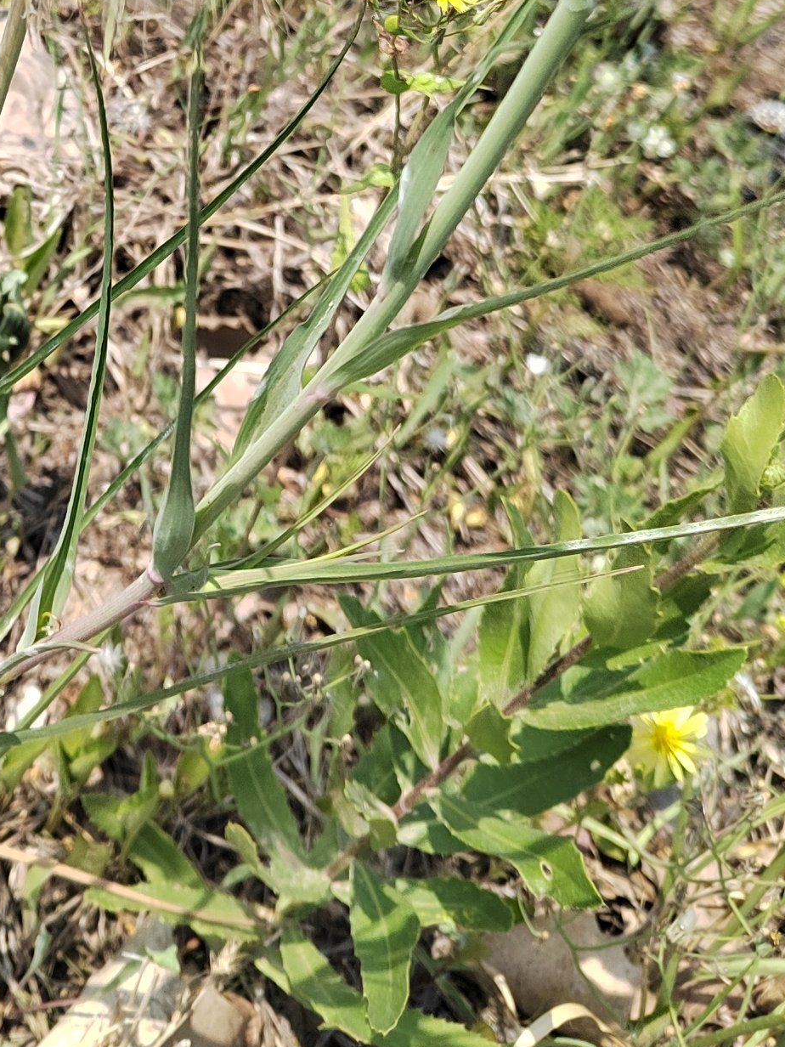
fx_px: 1542
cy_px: 36
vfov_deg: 34.6
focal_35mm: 51
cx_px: 3
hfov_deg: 27.0
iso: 466
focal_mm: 5.52
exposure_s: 1/2000
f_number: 1.9
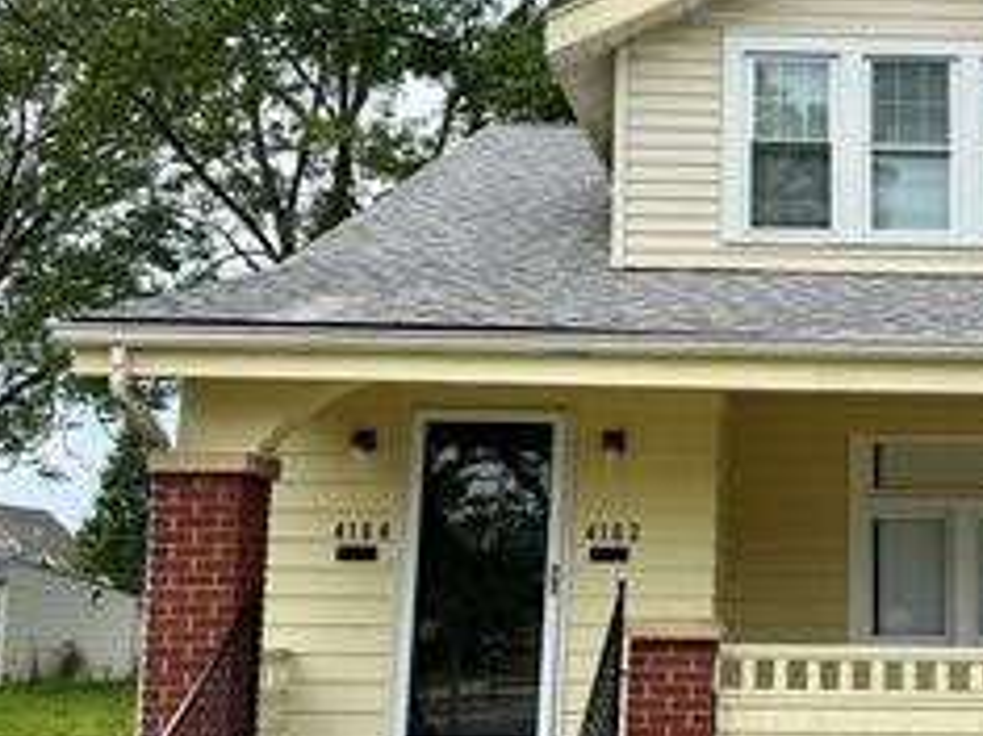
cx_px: 887
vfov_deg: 28.5
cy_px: 408
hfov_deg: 35.3
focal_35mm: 51
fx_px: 1448
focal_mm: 6.76
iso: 80
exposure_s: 1/2370
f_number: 1.78
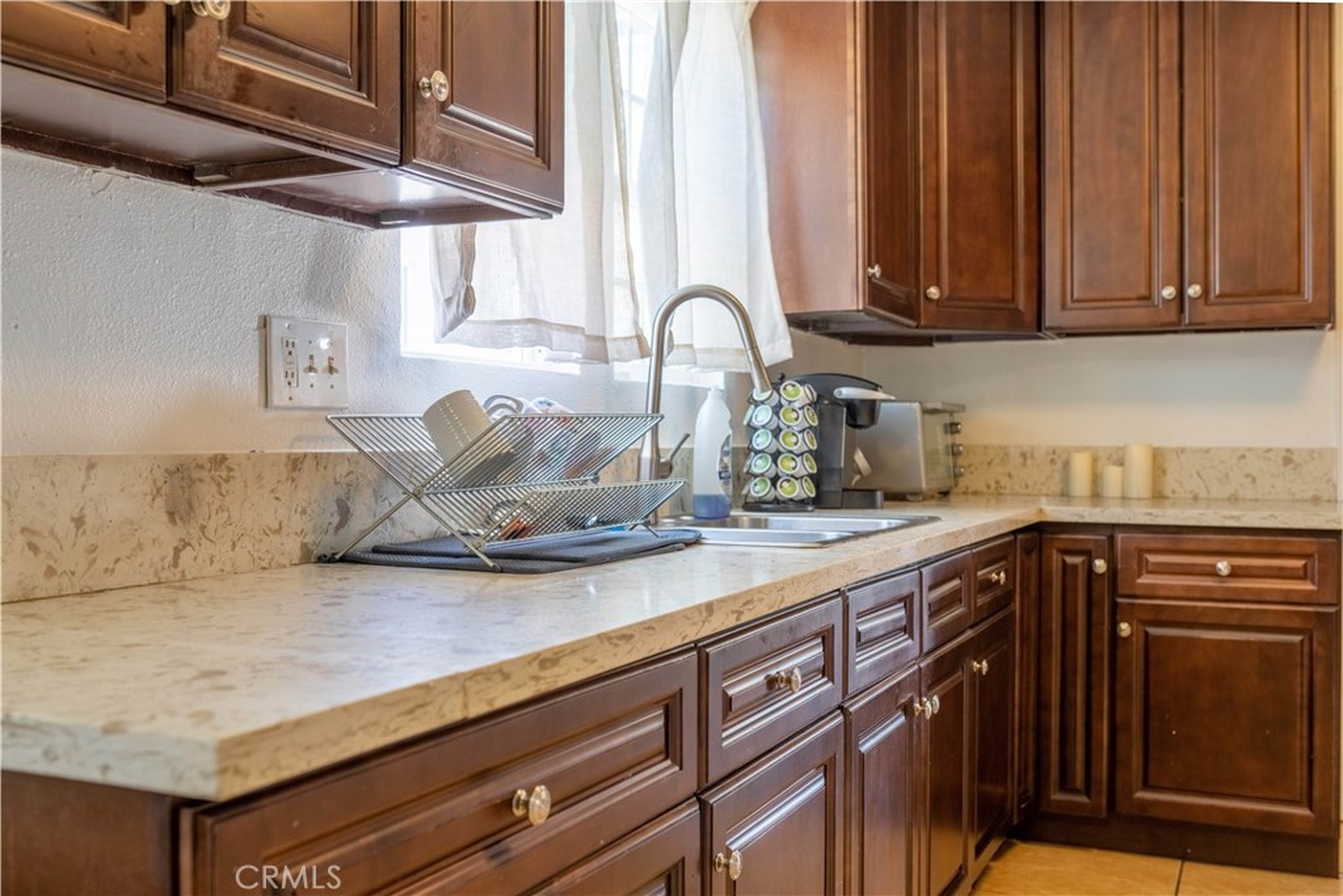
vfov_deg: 37.9
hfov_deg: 54.4
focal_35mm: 35
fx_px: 1306
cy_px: 448
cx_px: 672
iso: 1000
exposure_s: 1/800
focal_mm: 35
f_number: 4.5
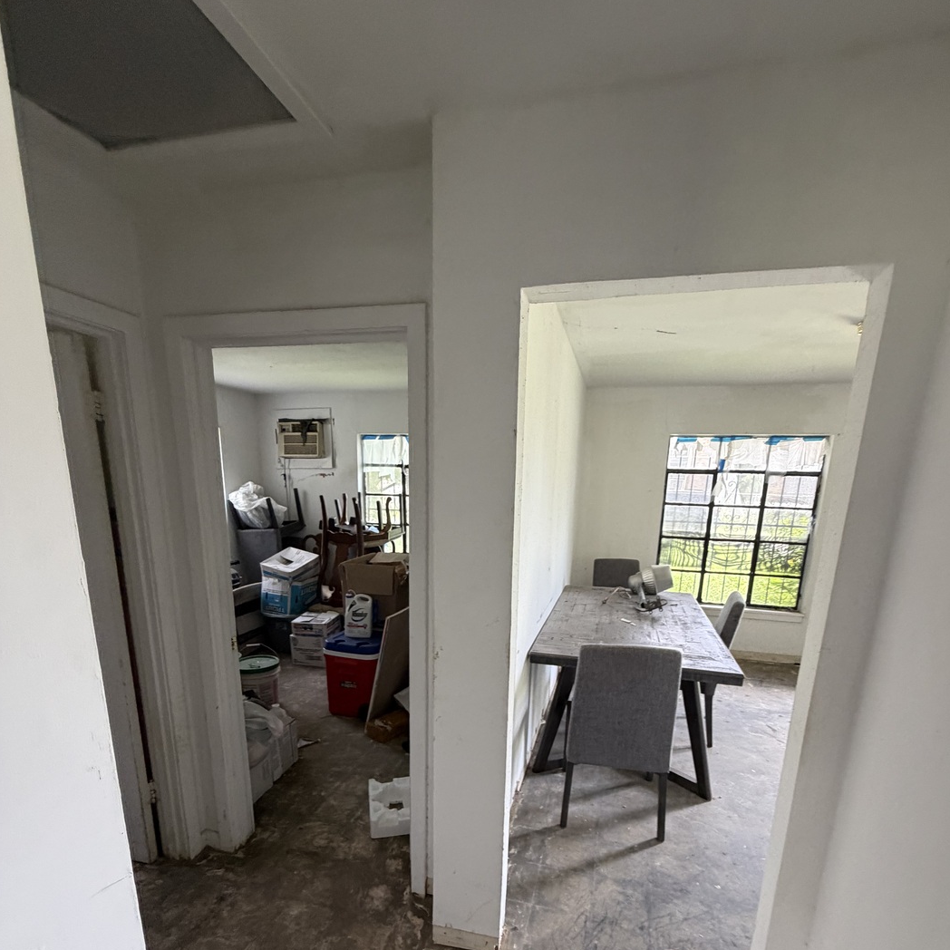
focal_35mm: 17
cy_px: 614
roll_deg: -3.6
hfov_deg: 84.0
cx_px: 485
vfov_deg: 81.8
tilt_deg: -11.0
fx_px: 528
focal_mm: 2.22
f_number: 2.2
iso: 320
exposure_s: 1/65
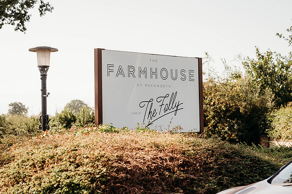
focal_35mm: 85
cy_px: 97
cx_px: 146
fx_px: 689
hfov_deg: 23.9
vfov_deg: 16.1
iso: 200
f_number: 4.5
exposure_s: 1/640
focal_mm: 85
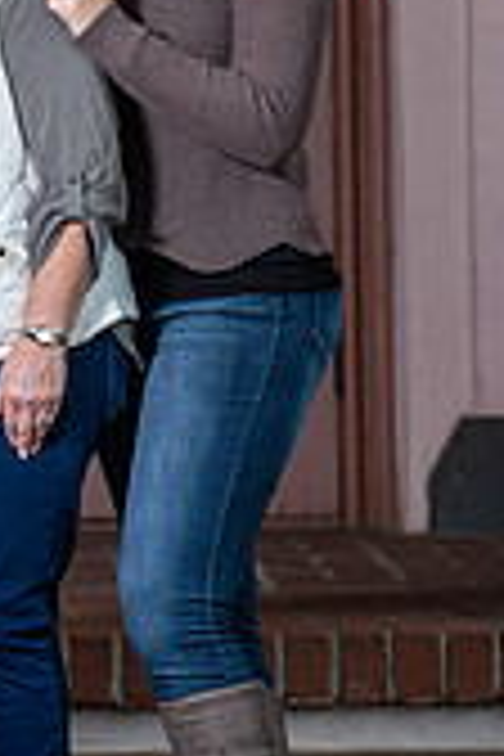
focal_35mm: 509
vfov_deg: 4.1
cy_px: 261
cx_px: -72
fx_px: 10688
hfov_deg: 2.7
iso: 200
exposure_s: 1/125
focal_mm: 190
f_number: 4
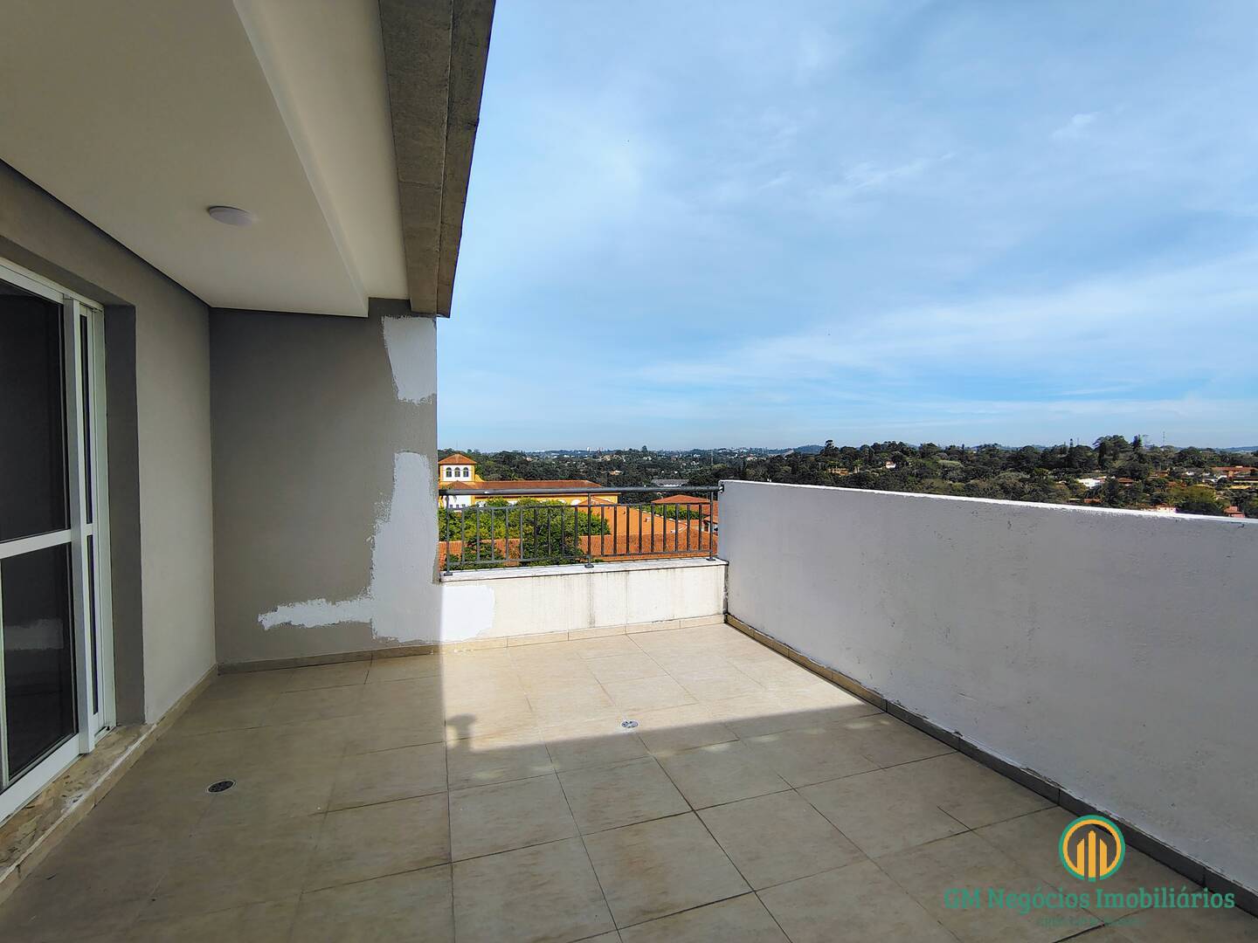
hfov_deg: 94.5
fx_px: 581
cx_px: 629
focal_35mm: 16
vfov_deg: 78.1
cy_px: 472
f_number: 2.2
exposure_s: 1/1541
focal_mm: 2.13
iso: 120
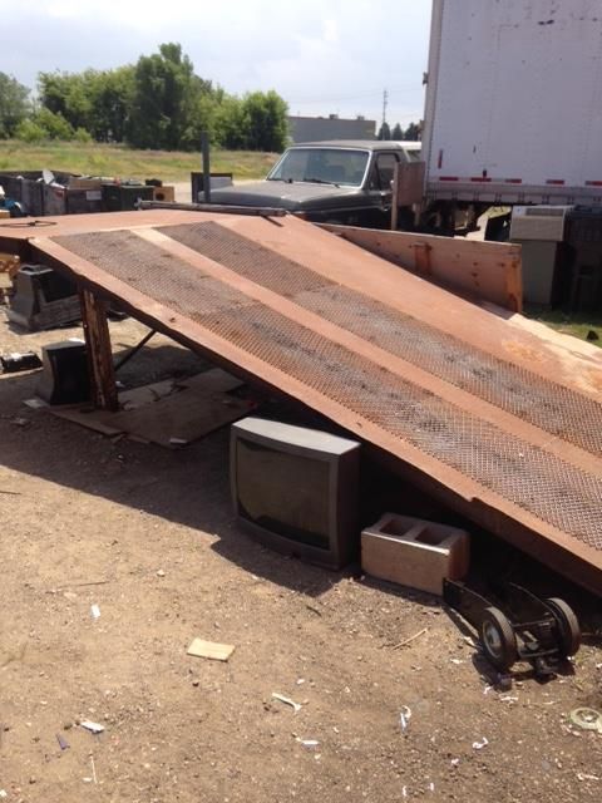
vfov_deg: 55.4
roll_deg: -0.8
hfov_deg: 42.9
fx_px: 765
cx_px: 301
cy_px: 402
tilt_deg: -16.2
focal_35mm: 33
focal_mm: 4.12
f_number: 2.4
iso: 50
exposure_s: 1/1178
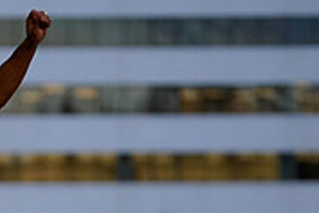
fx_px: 4395
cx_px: -13
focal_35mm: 496
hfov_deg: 4.2
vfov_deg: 2.8
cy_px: 301
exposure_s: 1/1600
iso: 2500
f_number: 2.8
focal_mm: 151
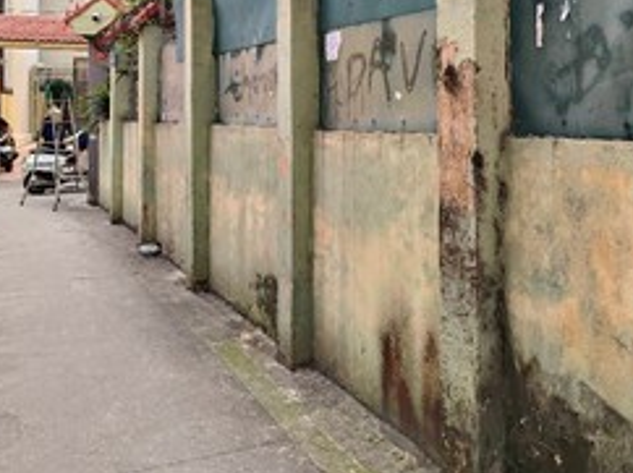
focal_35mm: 43
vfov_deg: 32.9
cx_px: 442
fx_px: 786
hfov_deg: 43.0
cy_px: 120
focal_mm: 4.84
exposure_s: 1/171
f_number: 1.8
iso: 80
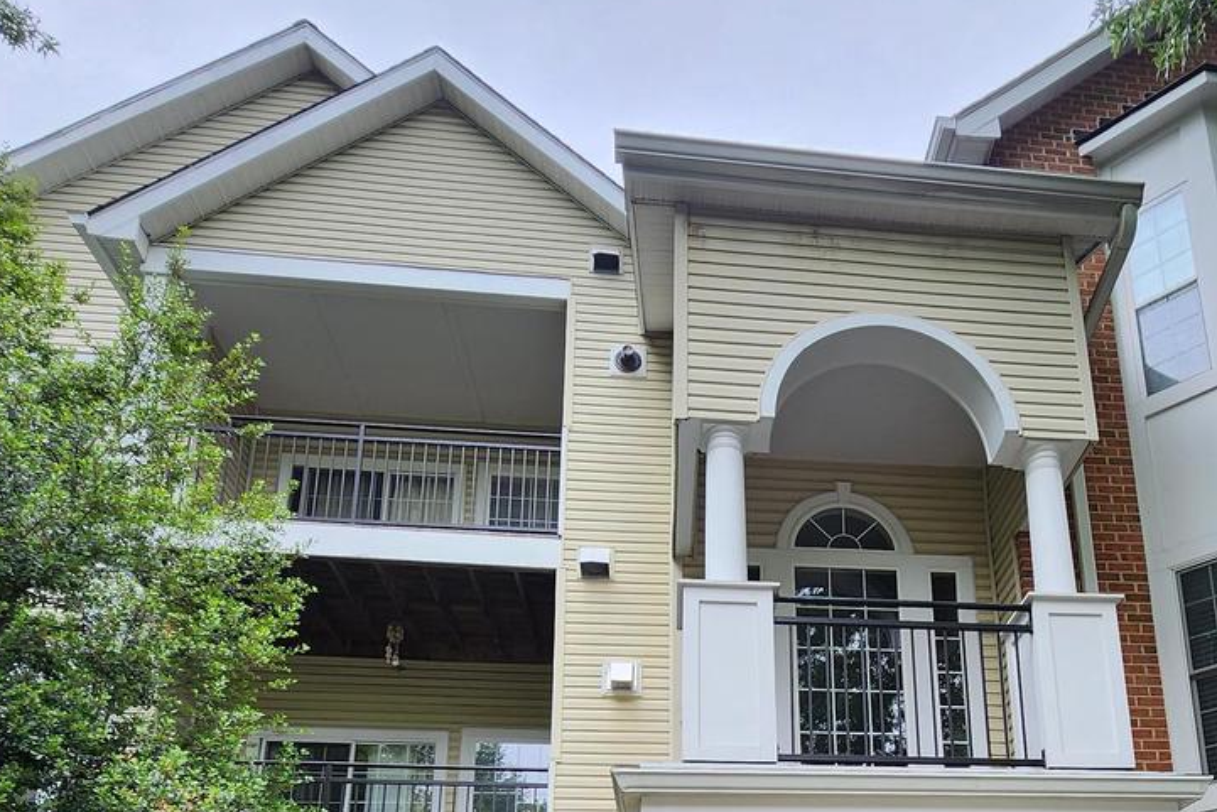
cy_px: 863
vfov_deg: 40.2
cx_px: 787
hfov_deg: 66.0
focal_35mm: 27
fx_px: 913
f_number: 2.2
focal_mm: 2.2
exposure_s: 1/242
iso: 50
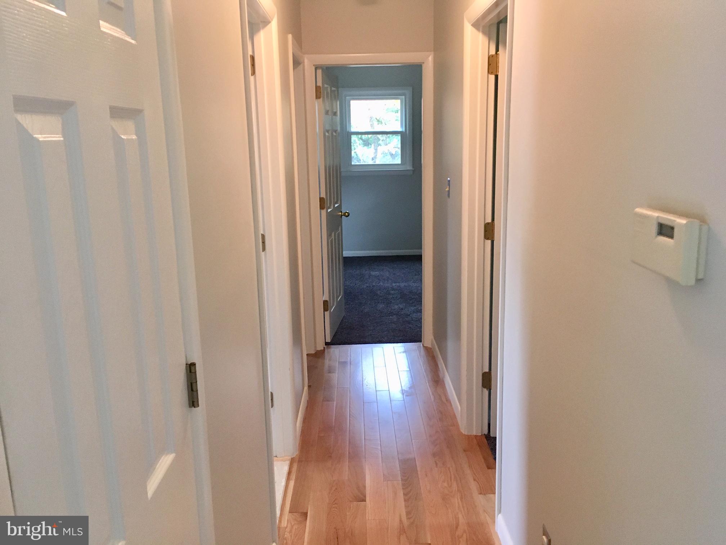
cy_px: 272
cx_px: 363
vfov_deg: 48.2
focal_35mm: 29
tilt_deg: -12.8
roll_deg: +0.1
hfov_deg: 61.7
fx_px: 608
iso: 125
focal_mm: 4.15
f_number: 2.2
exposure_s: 1/30
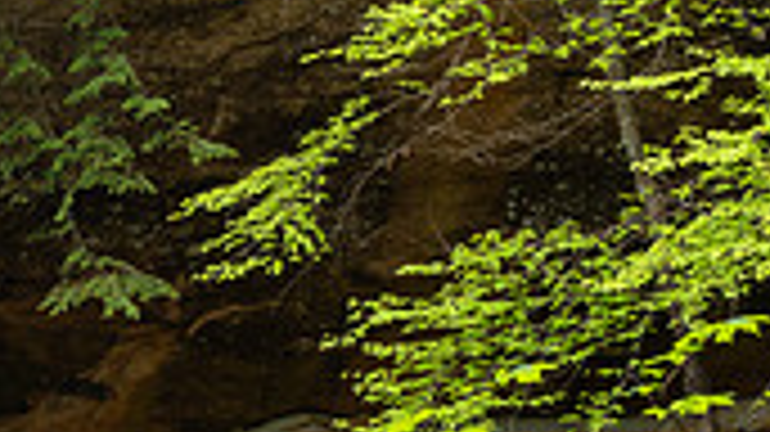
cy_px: 299
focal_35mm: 355
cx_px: -144
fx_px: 7245
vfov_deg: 3.4
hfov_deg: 6.1
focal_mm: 100
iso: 100
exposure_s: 1.3
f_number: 13
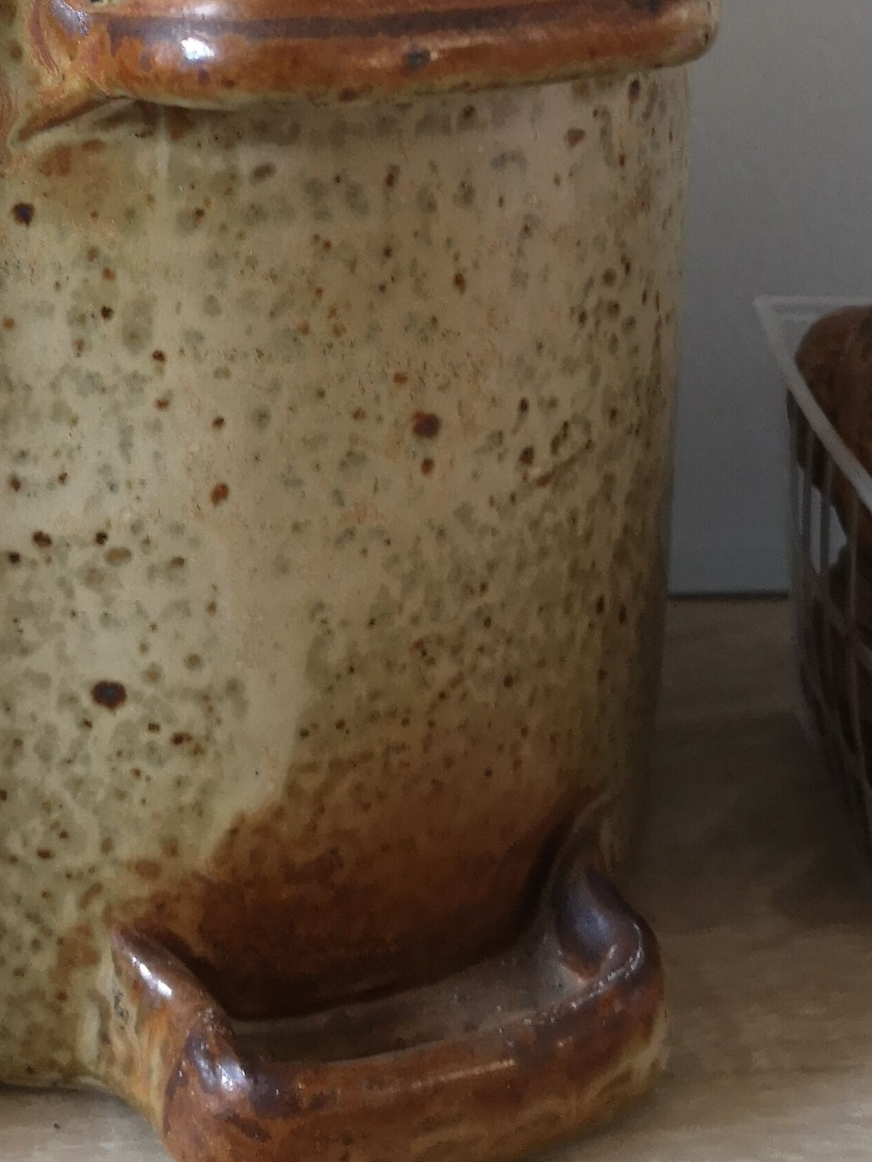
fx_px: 2149
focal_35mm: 64
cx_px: 259
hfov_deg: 22.8
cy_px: 115
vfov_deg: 29.0
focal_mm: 3.95
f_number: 1.8
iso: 320
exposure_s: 1/25
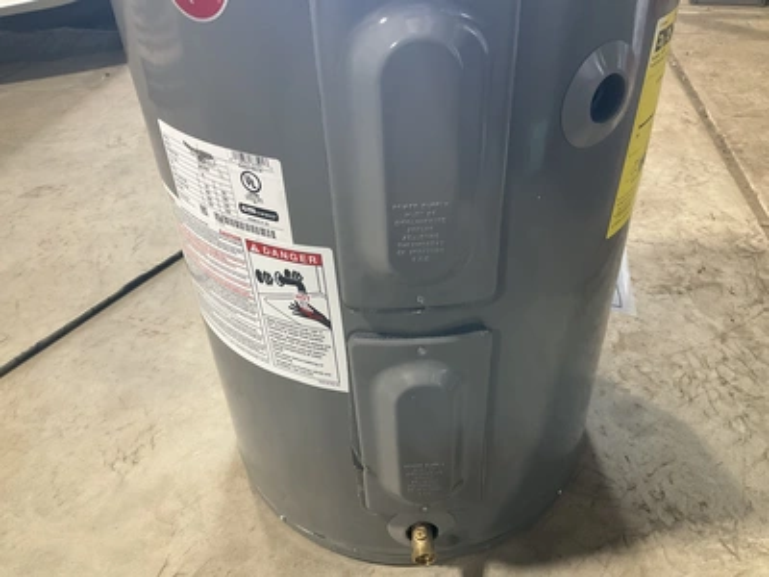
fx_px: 644
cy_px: 288
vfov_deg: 48.2
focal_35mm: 29
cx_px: 384
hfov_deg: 61.7
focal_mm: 3
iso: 160
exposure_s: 1/60
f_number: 1.8
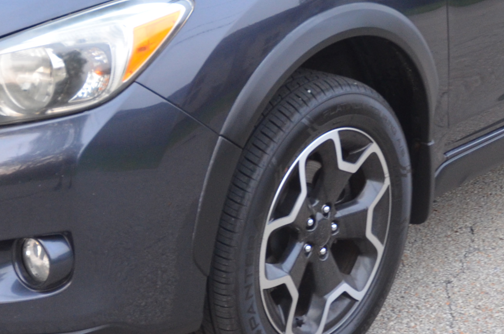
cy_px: 7
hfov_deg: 26.4
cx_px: 266
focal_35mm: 77
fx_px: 1076
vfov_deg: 17.3
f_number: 4
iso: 800
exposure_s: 1/60
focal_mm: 18
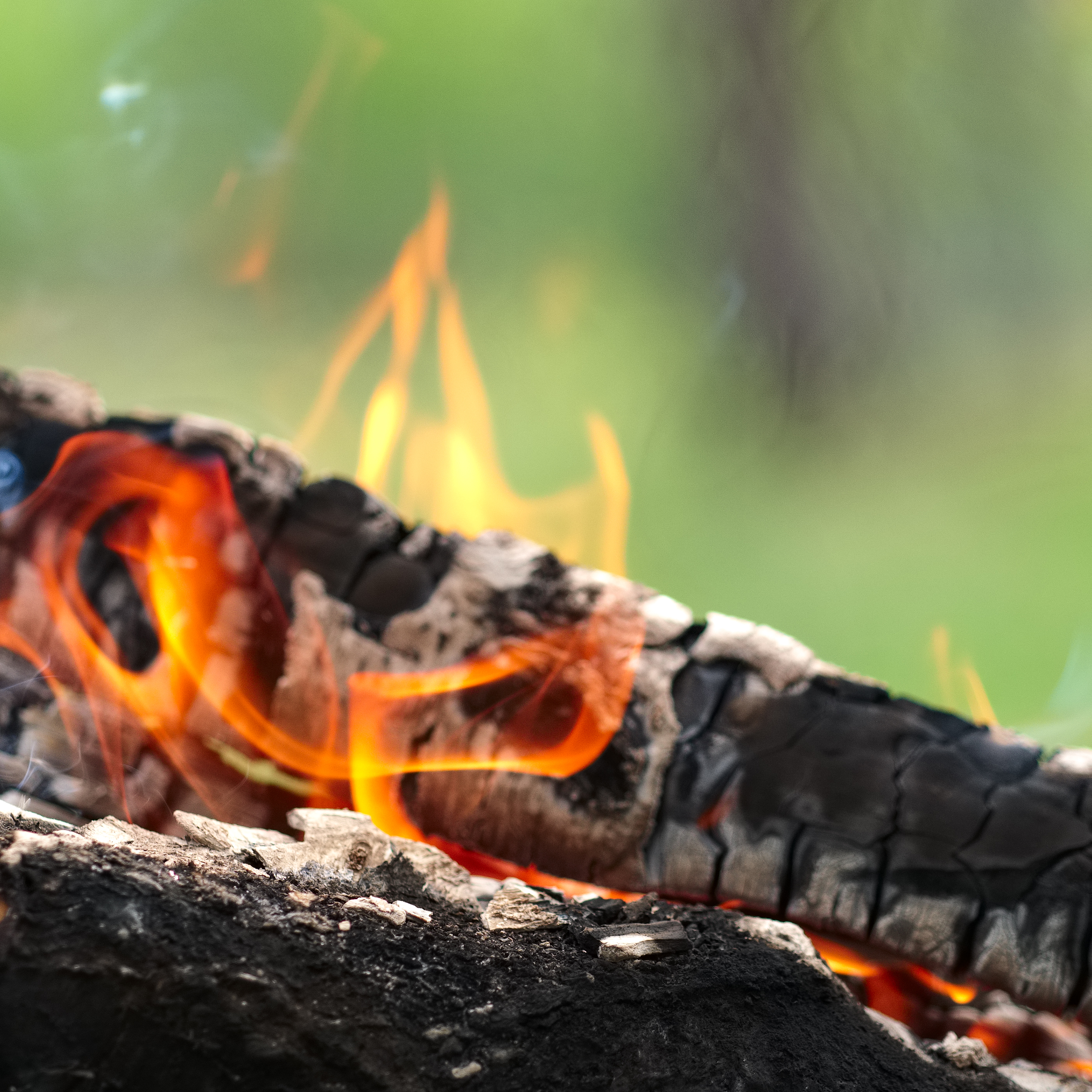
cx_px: 457
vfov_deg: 7.1
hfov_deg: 7.1
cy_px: 428
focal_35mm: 245
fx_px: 8744
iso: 200
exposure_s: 1/2000
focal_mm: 90
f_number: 2
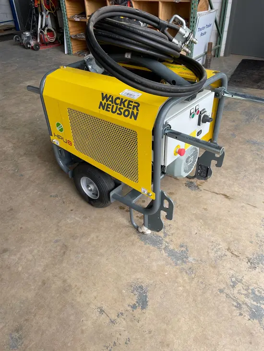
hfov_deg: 53.1
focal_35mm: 26
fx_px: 264
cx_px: 132
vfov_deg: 67.3
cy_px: 176
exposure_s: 1/310
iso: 40
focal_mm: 4.2
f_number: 1.6
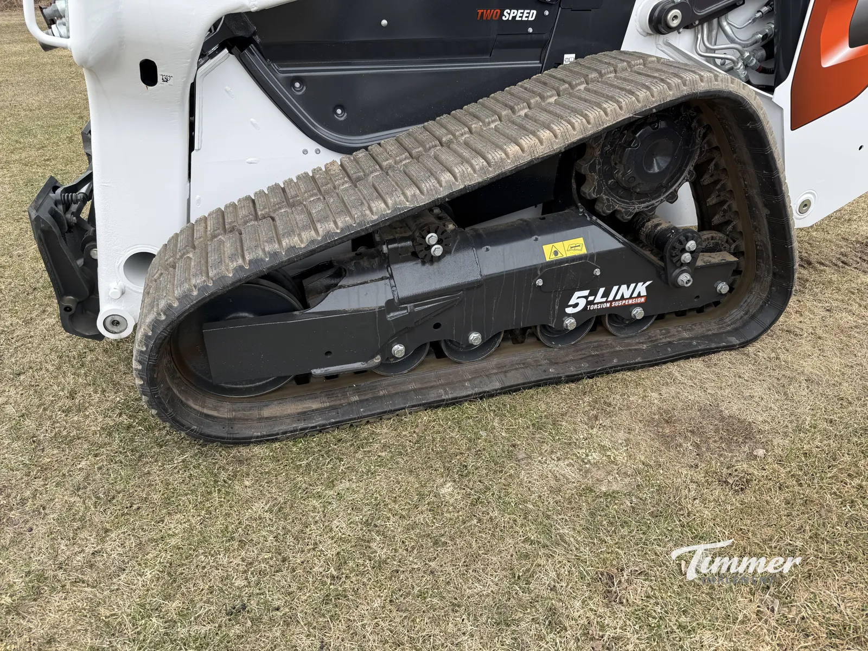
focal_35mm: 24
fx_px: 602
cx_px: 434
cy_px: 326
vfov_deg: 56.8
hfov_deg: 71.6
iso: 80
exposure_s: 1/765
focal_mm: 6.76
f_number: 1.78
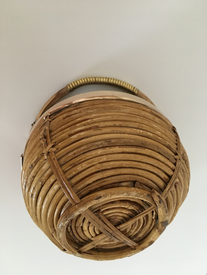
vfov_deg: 61.7
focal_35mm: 29
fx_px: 231
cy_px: 138
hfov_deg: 48.2
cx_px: 104
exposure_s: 1/15
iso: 250
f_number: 2.2
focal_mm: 4.15
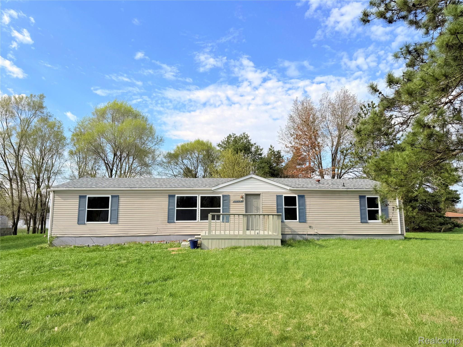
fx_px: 321
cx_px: 232
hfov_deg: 71.6
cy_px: 174
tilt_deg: +8.7
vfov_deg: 56.8
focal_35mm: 24
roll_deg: +0.2
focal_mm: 6.76
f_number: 1.78
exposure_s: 1/3759
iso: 80
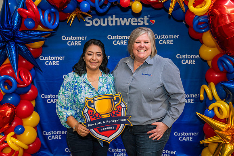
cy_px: 81
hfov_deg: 51.1
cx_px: 113
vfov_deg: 35.4
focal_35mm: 38
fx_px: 245
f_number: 4
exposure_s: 1/160
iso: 1250
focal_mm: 36
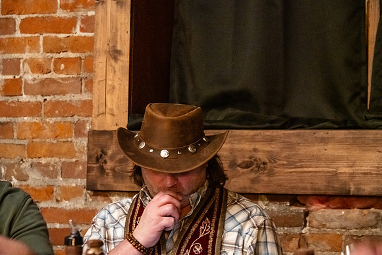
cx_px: 191
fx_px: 1274
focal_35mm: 120
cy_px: 128
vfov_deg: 11.4
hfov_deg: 17.1
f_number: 6.3
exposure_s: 1/40
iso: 6400
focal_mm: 120
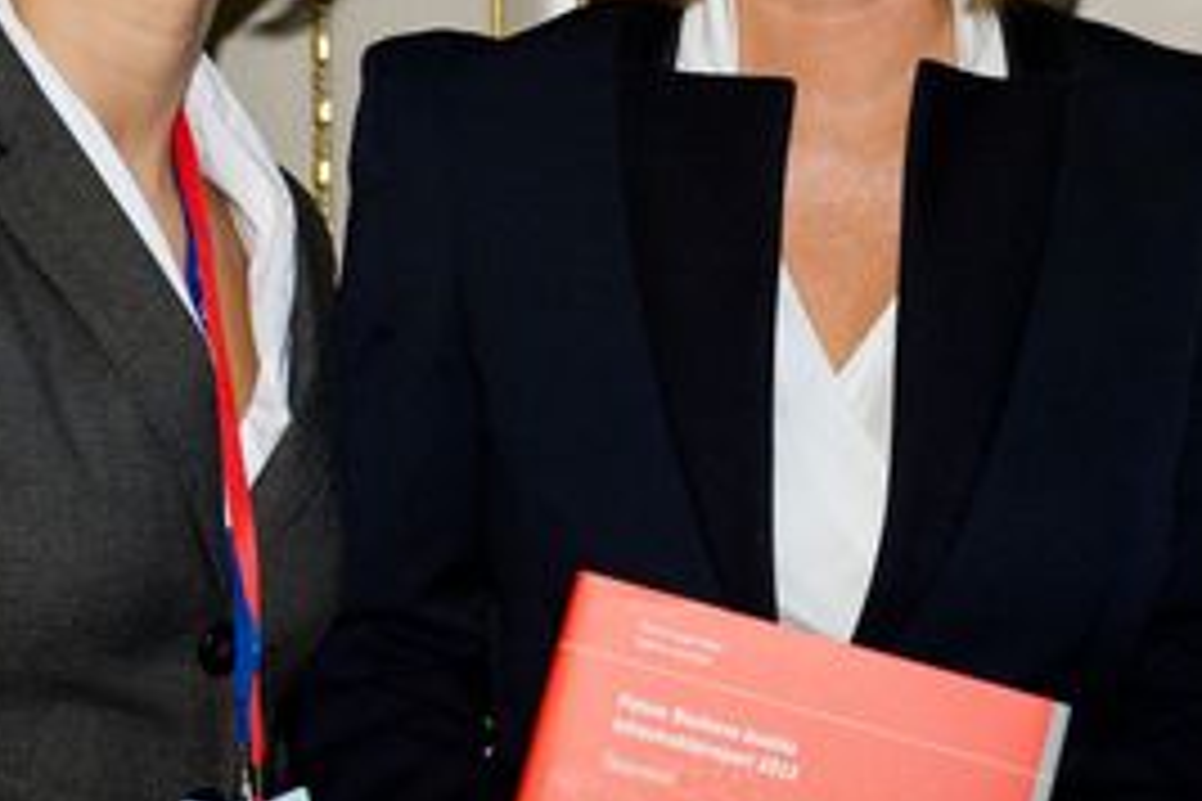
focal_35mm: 134
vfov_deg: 10.2
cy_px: 140
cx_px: 756
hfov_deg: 15.3
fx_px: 4474
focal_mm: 70
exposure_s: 1/50
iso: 1250
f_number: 6.3
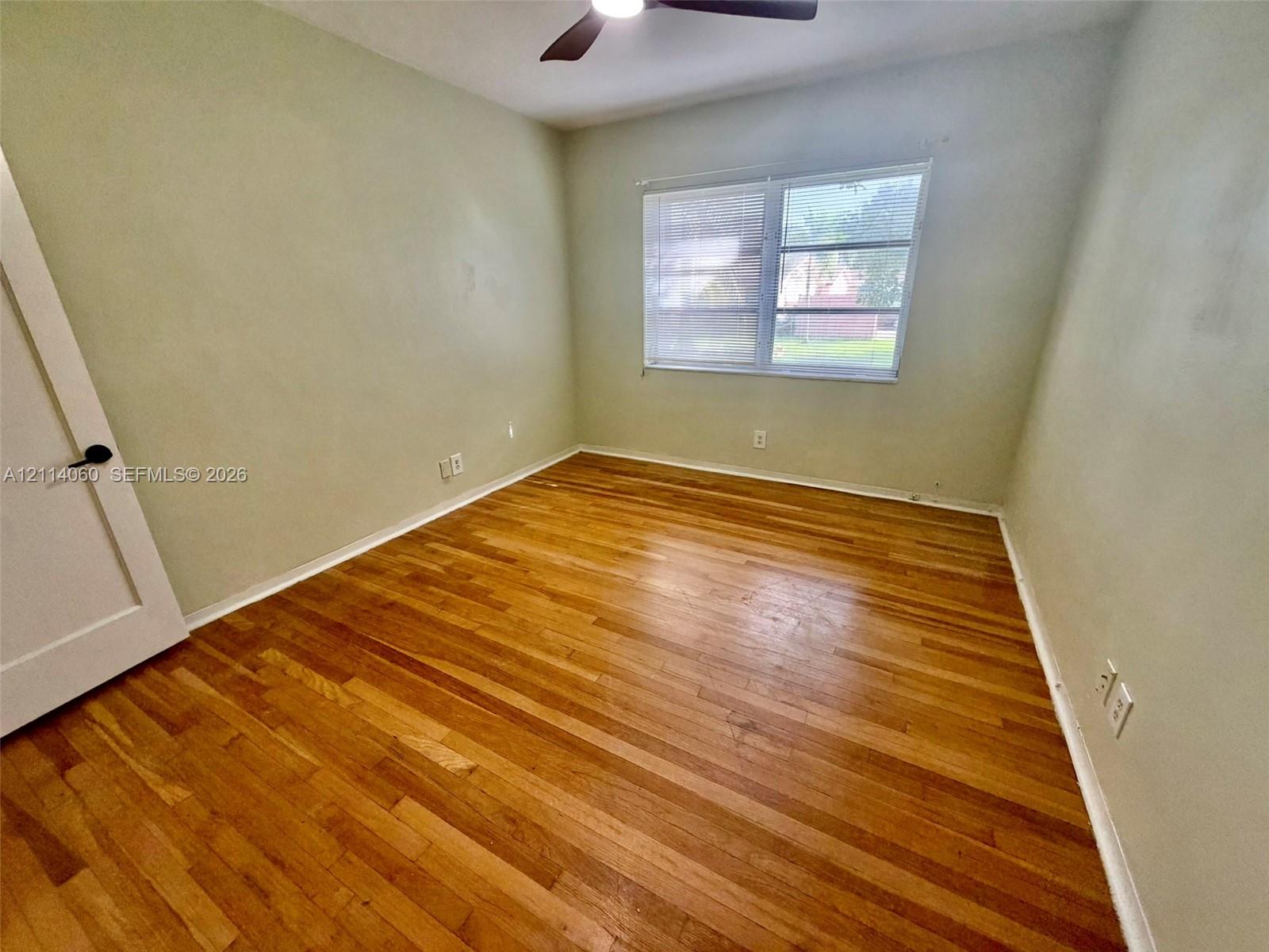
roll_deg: +1.8
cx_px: 634
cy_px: 476
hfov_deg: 102.1
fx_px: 513
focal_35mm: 14
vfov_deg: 85.7
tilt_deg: -18.0
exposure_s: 1/121
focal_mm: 2.22
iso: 200
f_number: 2.2
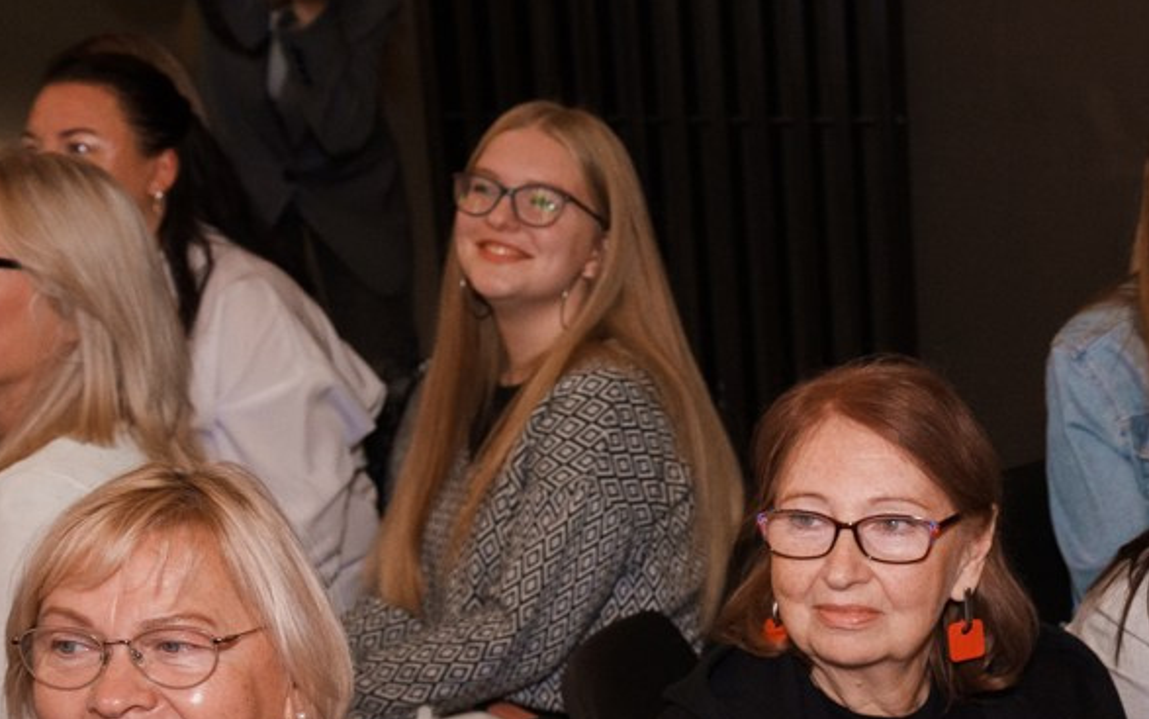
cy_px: 807
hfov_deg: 18.6
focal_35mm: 101
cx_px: 1634
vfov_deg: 12.7
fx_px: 3163
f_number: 4
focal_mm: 28
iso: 800
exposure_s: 1/250
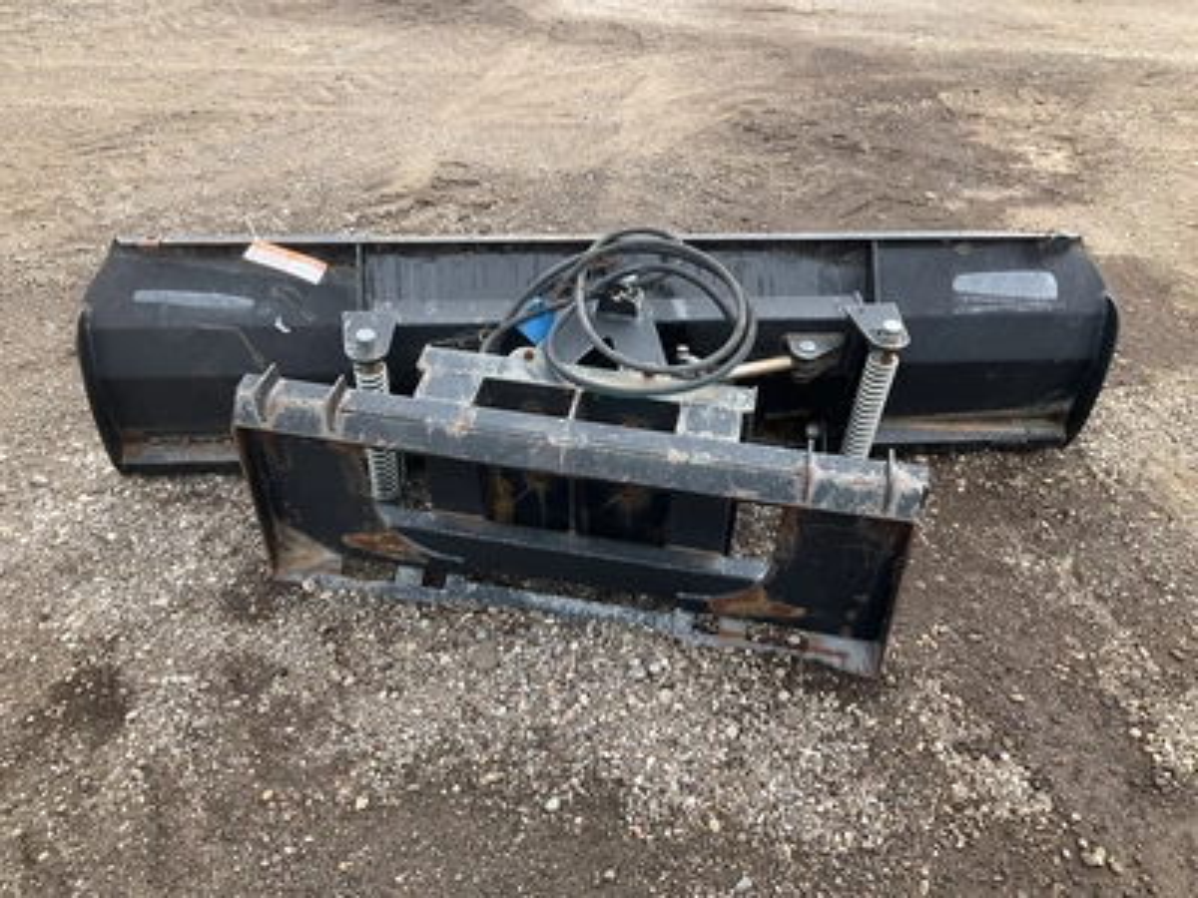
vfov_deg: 48.2
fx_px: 1004
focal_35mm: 29
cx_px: 599
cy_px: 449
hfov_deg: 61.7
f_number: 1.8
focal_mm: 3
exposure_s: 1/419
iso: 25
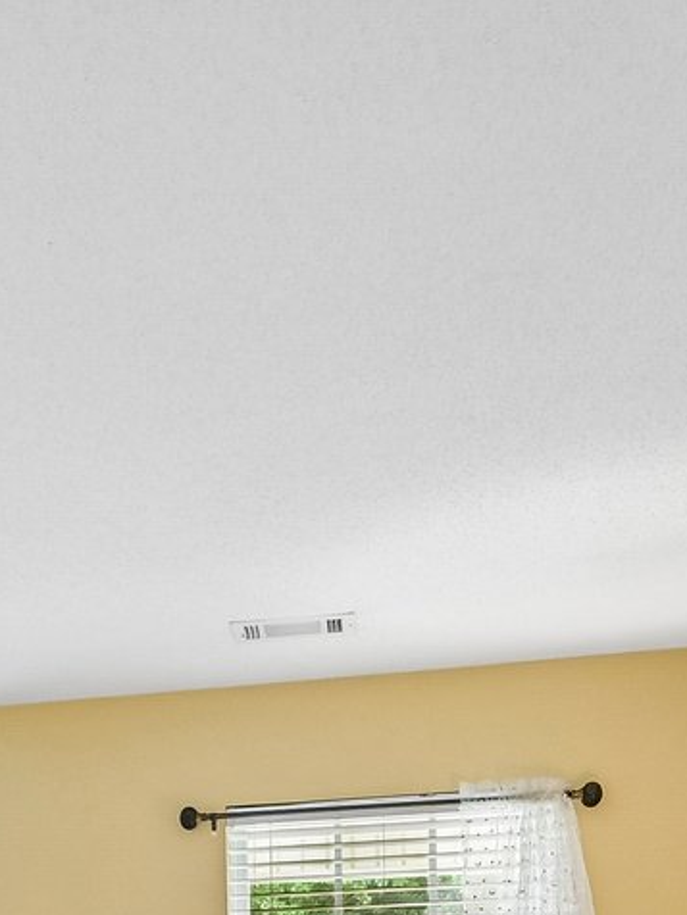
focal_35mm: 64
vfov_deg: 27.0
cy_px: 1079
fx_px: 1695
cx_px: -223
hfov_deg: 20.7
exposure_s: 1/25
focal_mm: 15.5
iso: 400
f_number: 8
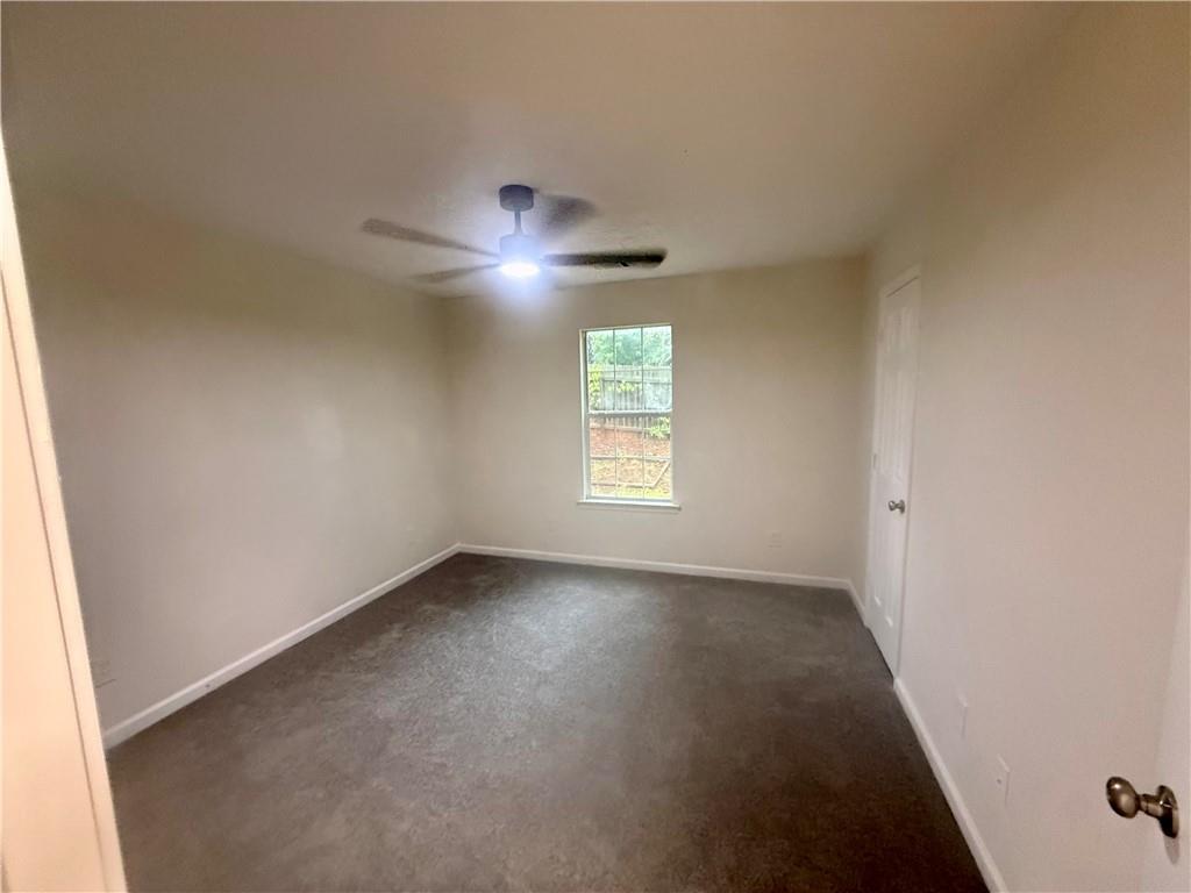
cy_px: 446
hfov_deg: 102.1
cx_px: 596
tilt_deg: -7.1
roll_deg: +1.9
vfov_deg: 85.7
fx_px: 482
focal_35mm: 14
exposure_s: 1/59
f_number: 2.2
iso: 640
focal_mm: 2.22
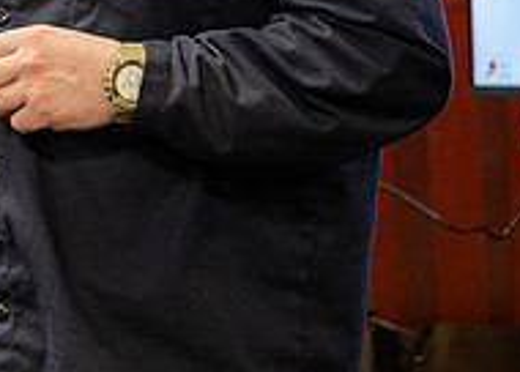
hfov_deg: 9.6
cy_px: -83
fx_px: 3044
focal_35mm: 206
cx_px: -141
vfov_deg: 6.9
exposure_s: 1/100
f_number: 2.8
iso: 320
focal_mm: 64
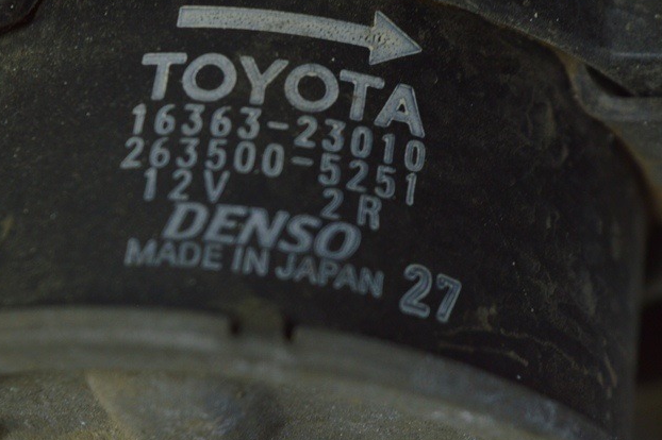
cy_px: 127
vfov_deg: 10.1
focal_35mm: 136
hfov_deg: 15.1
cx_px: 398
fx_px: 2496
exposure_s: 1/50
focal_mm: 55
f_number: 5.6
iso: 400
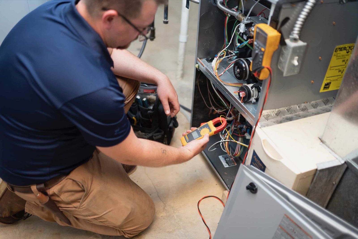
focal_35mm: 35
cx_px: 179
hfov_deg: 54.4
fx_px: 348
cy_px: 120
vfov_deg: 37.9
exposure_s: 1/200
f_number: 1.4
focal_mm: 35
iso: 2000
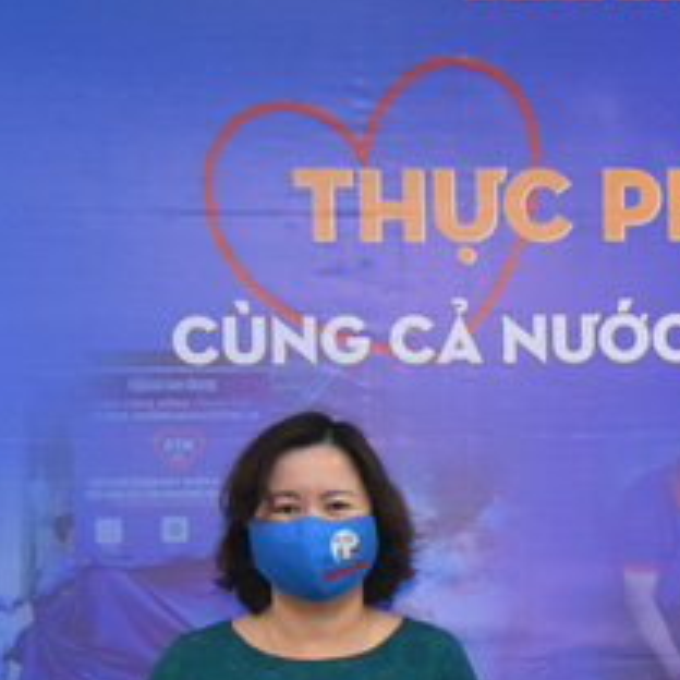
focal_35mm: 159
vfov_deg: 11.0
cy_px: 503
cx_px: 618
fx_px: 3534
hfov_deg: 10.9
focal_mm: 48
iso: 2000
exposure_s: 1/125
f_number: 4.5
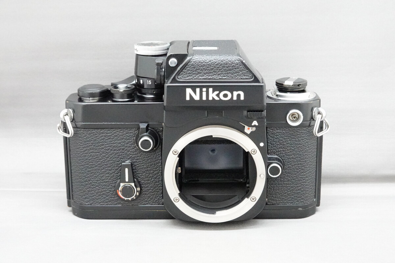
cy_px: 132
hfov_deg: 31.0
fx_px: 713
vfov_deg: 20.9
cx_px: 198
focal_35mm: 65
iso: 6400
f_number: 5.6
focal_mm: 23.86
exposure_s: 1/60
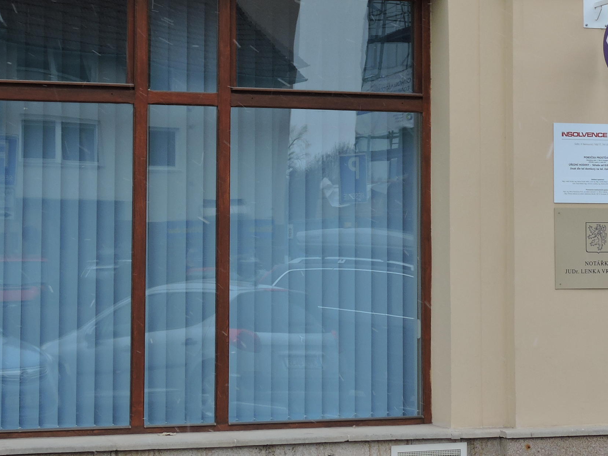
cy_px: 97
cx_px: 369
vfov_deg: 13.6
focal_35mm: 108
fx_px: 1897
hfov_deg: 18.2
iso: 100
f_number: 4
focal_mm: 9.9
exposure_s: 1/60
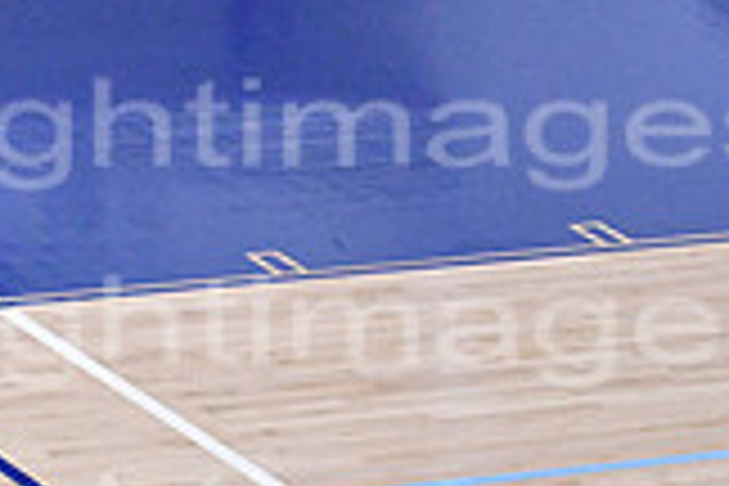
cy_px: 430
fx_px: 7593
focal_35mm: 375
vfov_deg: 3.7
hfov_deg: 5.5
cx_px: 180
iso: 6400
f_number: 3.2
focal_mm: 70
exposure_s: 1/1250
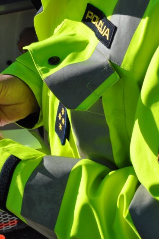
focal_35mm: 83
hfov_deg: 16.4
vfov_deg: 24.5
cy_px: 116
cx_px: 53
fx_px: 550
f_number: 16
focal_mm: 34
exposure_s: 1/250
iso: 400
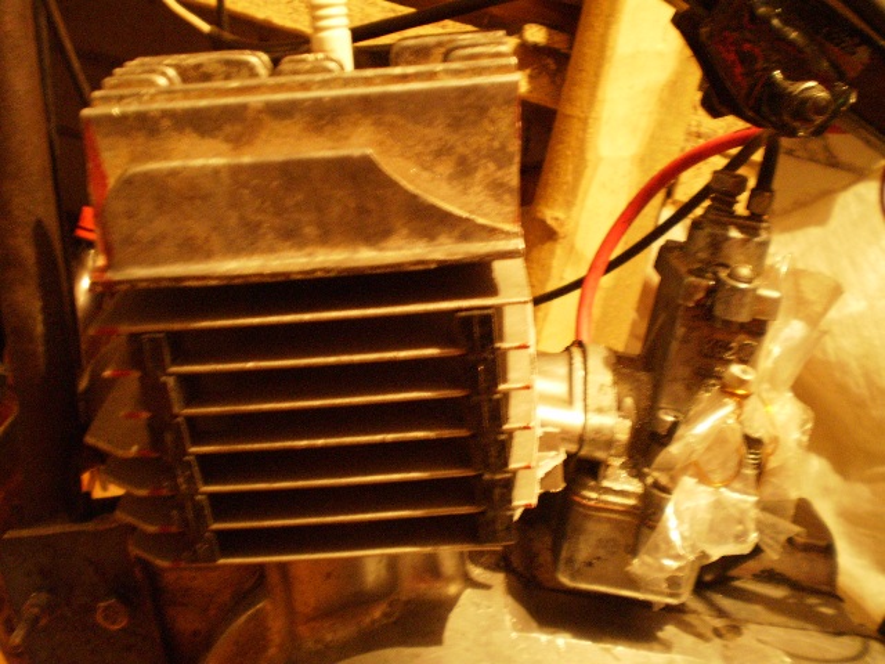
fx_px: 1074
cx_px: 442
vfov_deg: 34.3
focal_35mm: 42
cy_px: 332
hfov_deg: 44.8
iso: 400
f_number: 3.5
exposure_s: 1/2
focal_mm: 7.4
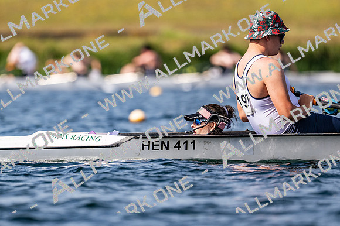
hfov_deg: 3.4
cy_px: 113
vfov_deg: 2.3
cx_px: 170
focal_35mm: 600
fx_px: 5663
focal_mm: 400
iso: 160
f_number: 4.5
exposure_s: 1/2500
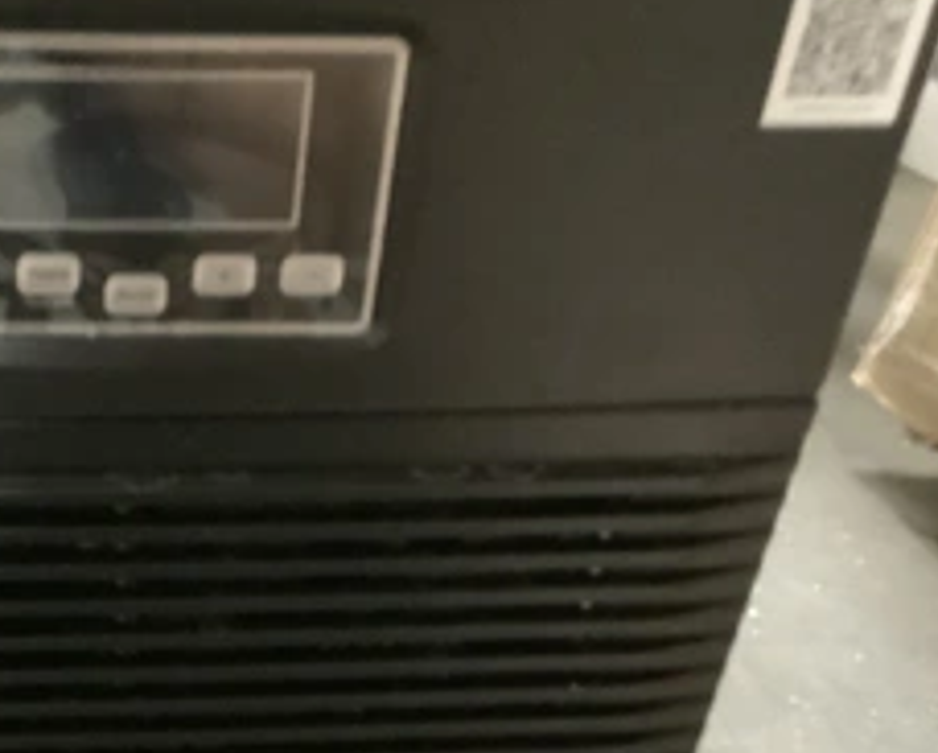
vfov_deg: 28.5
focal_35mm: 53
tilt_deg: -36.1
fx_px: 1473
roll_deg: -2.0
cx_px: 136
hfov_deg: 33.8
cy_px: 490
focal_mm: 3.3
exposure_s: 1/15
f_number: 2.4
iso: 800
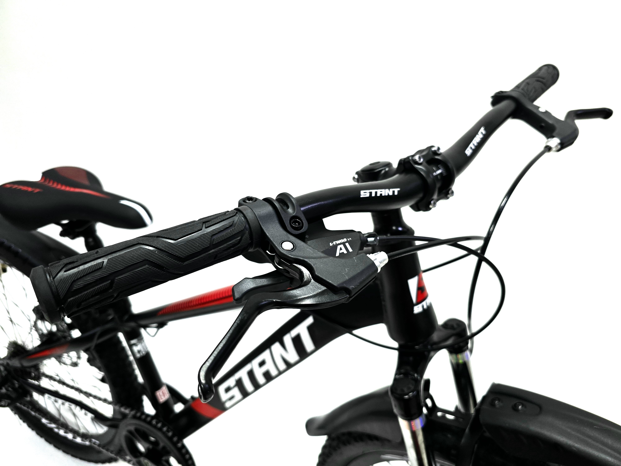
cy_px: 233
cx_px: 310
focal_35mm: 23
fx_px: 413
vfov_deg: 58.9
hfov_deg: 73.9
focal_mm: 6.3
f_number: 1.7
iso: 250
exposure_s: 1/100
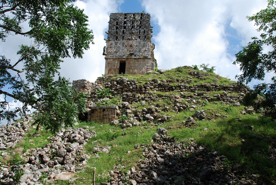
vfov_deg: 48.1
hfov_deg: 67.3
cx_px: 138
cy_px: 92
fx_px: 207
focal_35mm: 27
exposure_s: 1/250
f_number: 10
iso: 160
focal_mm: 18
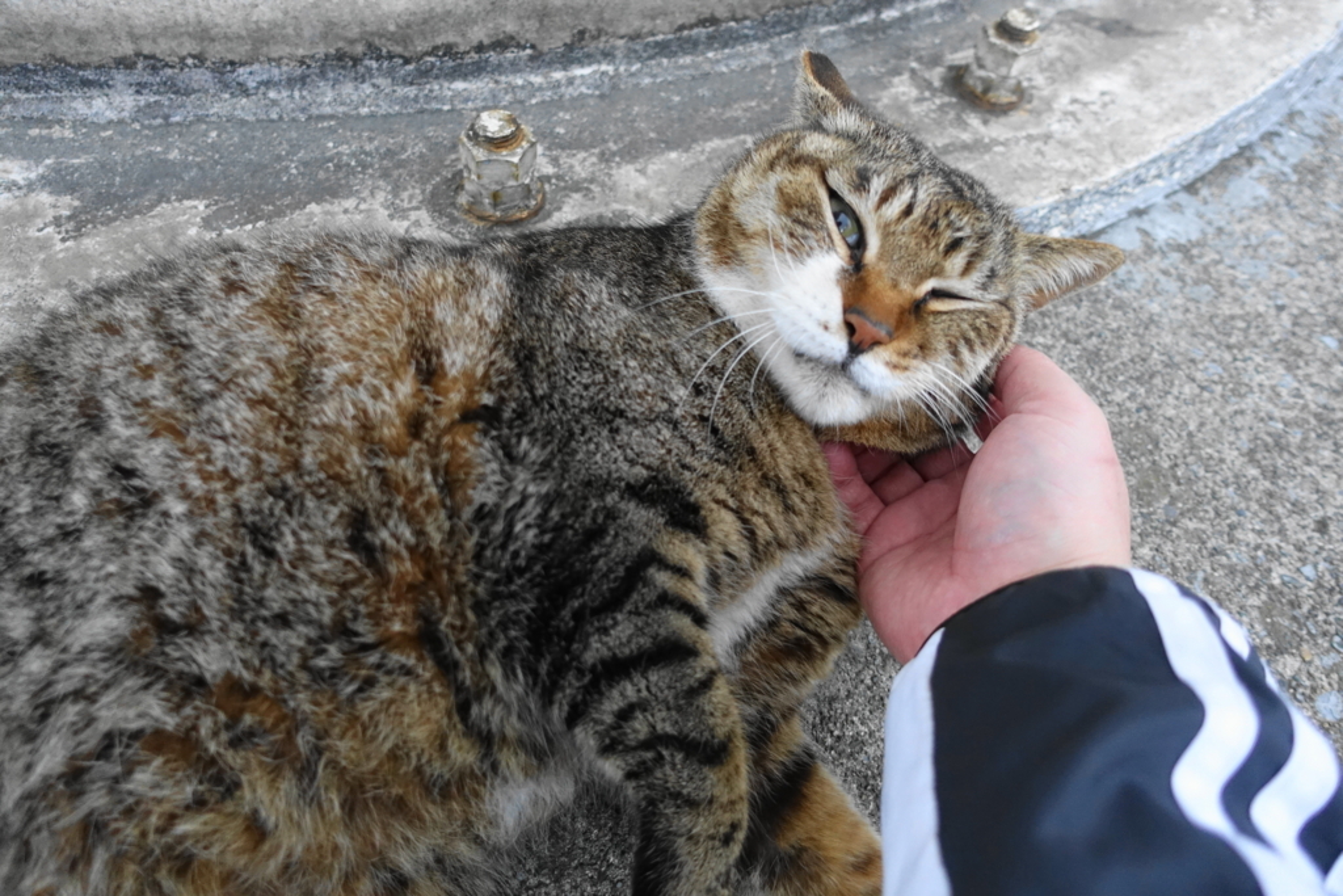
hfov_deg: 73.7
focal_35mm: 24
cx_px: 672
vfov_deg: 53.1
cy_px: 448
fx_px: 895
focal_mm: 8.8
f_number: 2
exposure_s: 1/250
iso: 1000
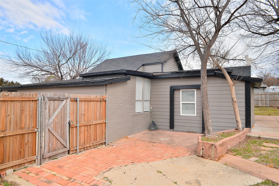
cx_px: 140
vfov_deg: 53.0
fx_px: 186
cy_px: 93
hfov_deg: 73.8
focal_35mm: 24
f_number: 5.6
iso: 200
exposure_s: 1/1000
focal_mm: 24
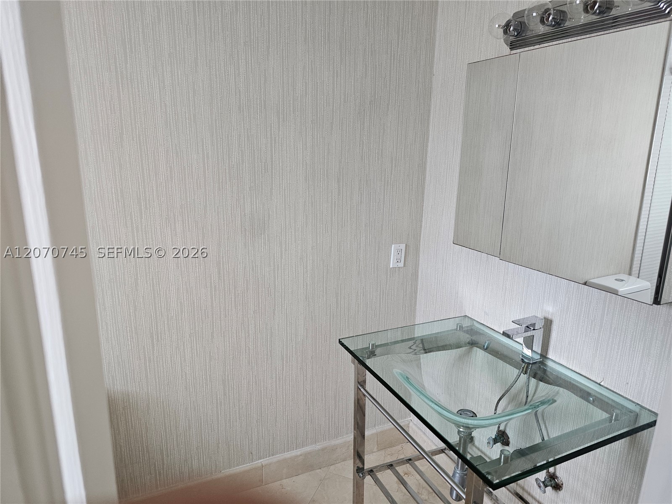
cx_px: 336
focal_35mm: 23
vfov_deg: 58.9
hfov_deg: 73.9
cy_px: 252
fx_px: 446
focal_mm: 6.3
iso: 250
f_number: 1.7
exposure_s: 1/29.5
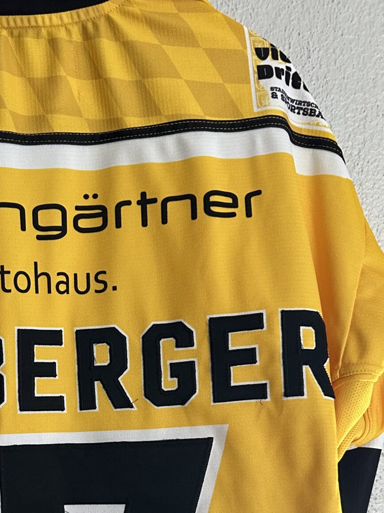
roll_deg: -1.6
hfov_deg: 26.2
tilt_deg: -4.9
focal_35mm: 53
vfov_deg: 33.9
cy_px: 477
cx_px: 11
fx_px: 784
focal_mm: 6.86
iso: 250
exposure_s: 1/113
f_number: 1.78
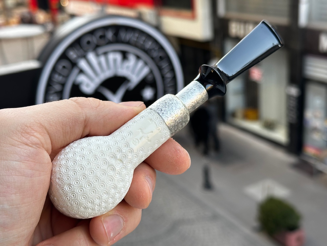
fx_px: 453
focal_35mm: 48
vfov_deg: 30.3
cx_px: 164
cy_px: 123
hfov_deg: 39.7
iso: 50
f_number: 1.78
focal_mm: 6.86
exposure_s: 1/170
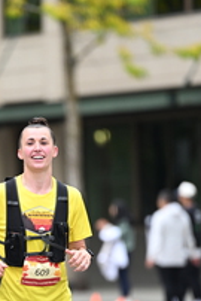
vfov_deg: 3.8
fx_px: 4548
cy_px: 232
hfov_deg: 2.5
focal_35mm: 544
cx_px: -8
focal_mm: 200
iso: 640
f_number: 2.8
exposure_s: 1/2000
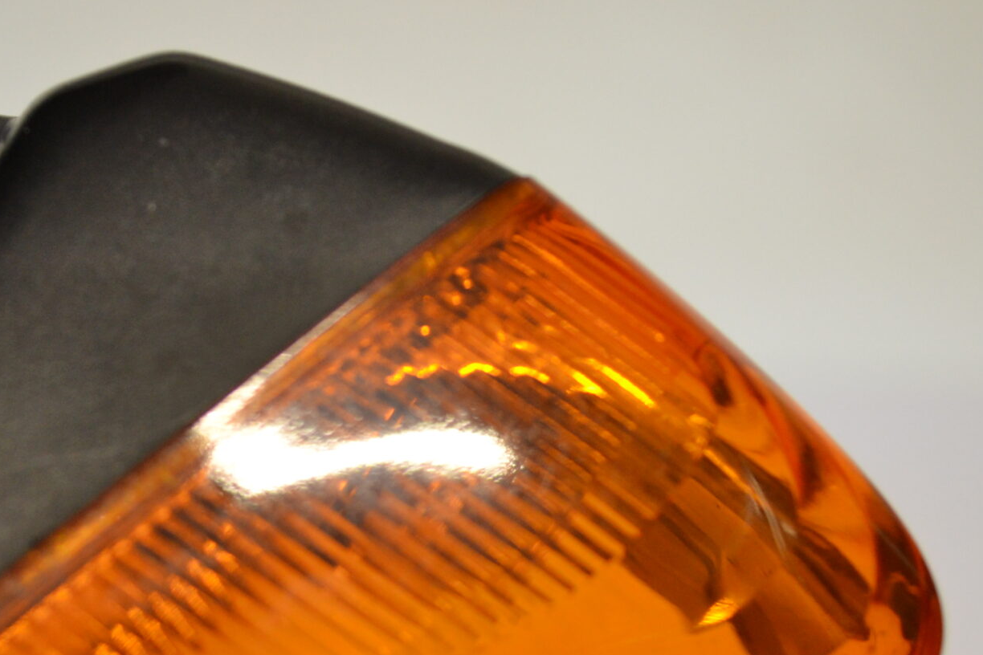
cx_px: 266
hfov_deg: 28.9
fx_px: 1884
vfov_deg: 19.7
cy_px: 440
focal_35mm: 69
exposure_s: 1/60
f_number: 4
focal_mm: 22
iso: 640
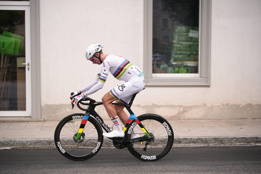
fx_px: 507
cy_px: 87
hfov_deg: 28.9
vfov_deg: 19.4
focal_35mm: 70
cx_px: 130
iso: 1250
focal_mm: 70
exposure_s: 1/2500
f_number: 2.8
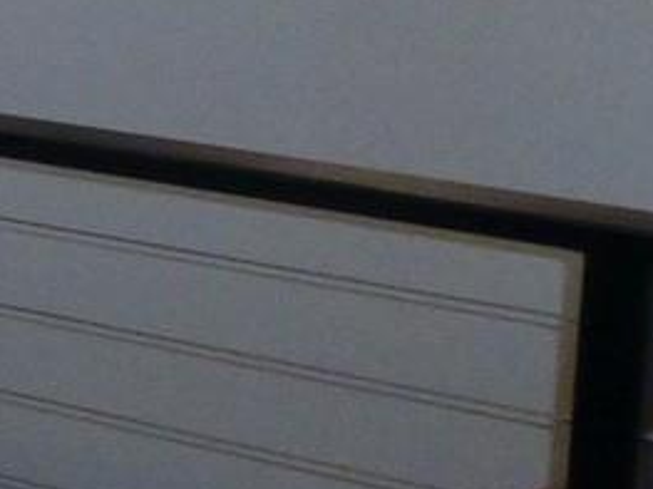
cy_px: -74
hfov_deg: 10.5
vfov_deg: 10.0
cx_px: -1155
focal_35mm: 146
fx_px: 2753
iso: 500
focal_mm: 4.3
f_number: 3.3
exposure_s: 1/60
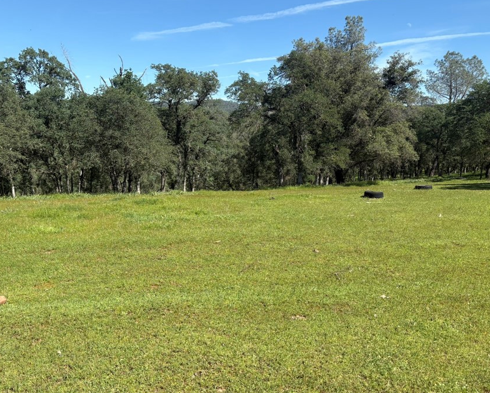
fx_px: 450
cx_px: 219
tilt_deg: -10.6
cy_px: 210
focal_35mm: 31
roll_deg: -0.5
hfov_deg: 57.0
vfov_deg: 47.1
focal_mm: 5.96
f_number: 1.6
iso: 50
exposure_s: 1/2283
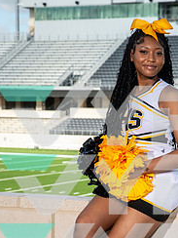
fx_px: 850
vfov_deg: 15.8
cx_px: 142
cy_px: 185
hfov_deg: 11.9
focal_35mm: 124
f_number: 7.1
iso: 100
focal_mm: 70
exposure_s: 1/320
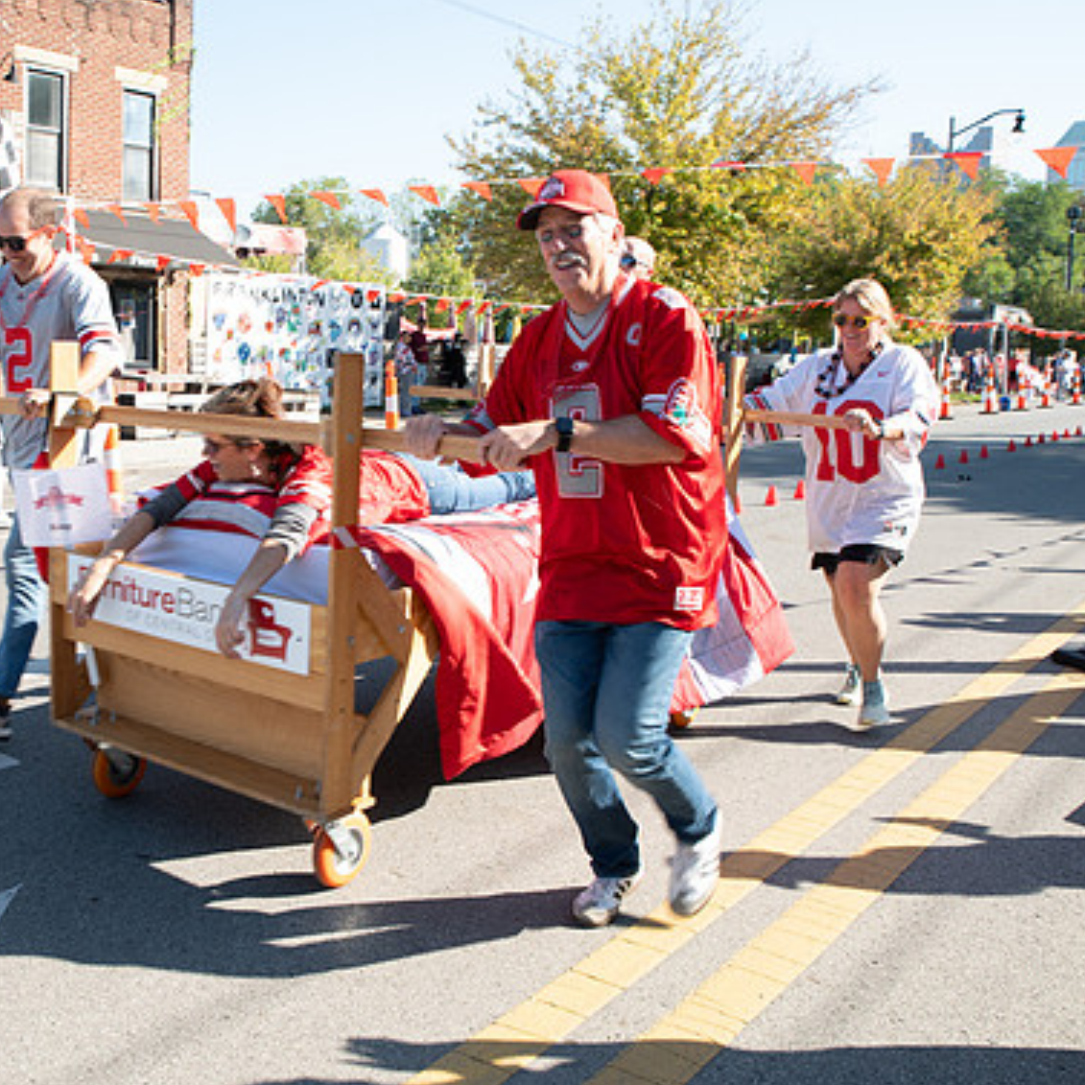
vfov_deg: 46.0
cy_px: 541
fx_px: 1277
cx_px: 299
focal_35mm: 36
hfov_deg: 44.8
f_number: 9
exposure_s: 1/160
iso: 320
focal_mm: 24
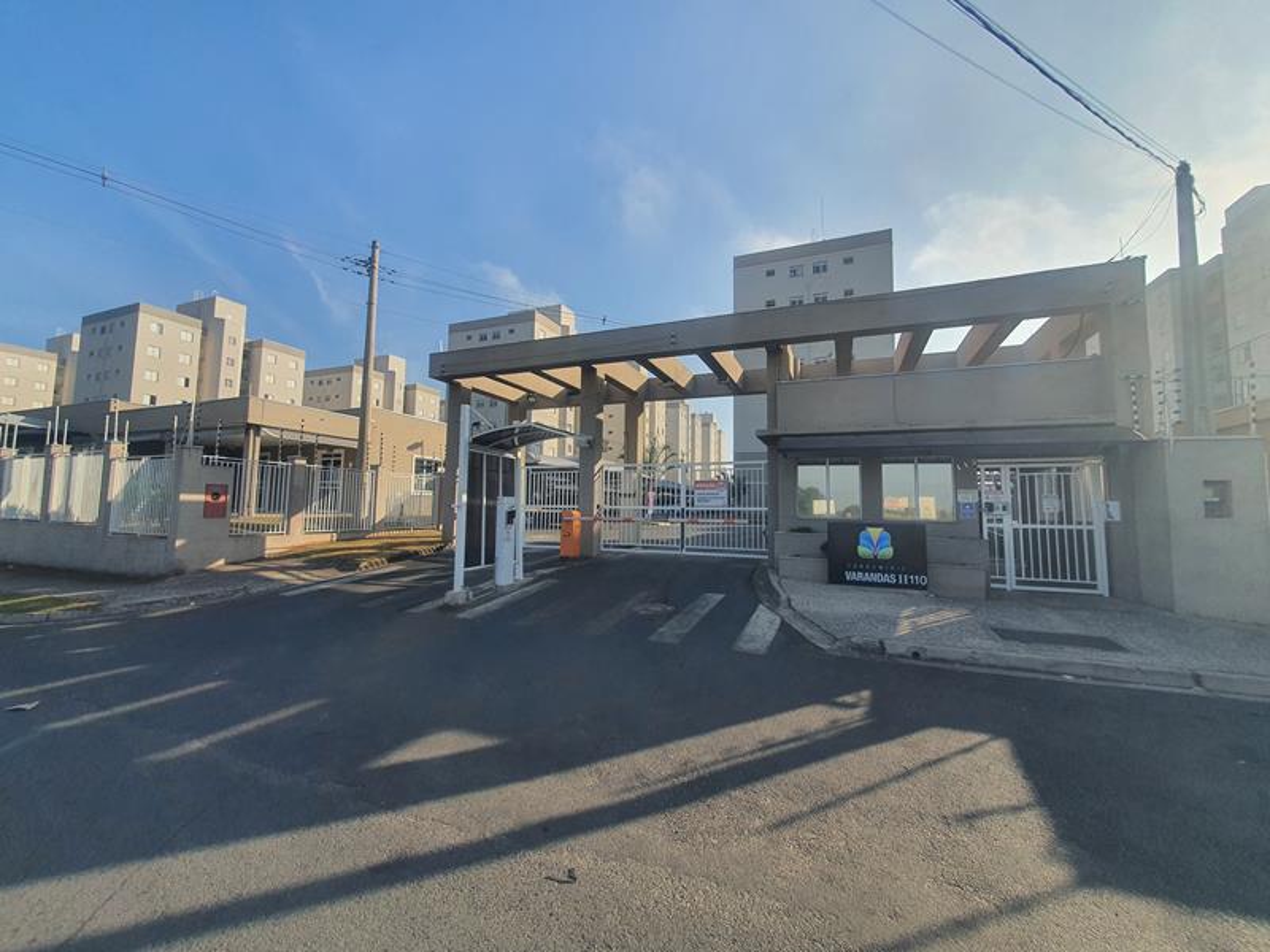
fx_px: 477
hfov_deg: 106.2
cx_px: 635
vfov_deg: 89.9
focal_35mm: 13
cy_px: 476
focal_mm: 1.8
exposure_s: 1/954
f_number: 2.2
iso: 50
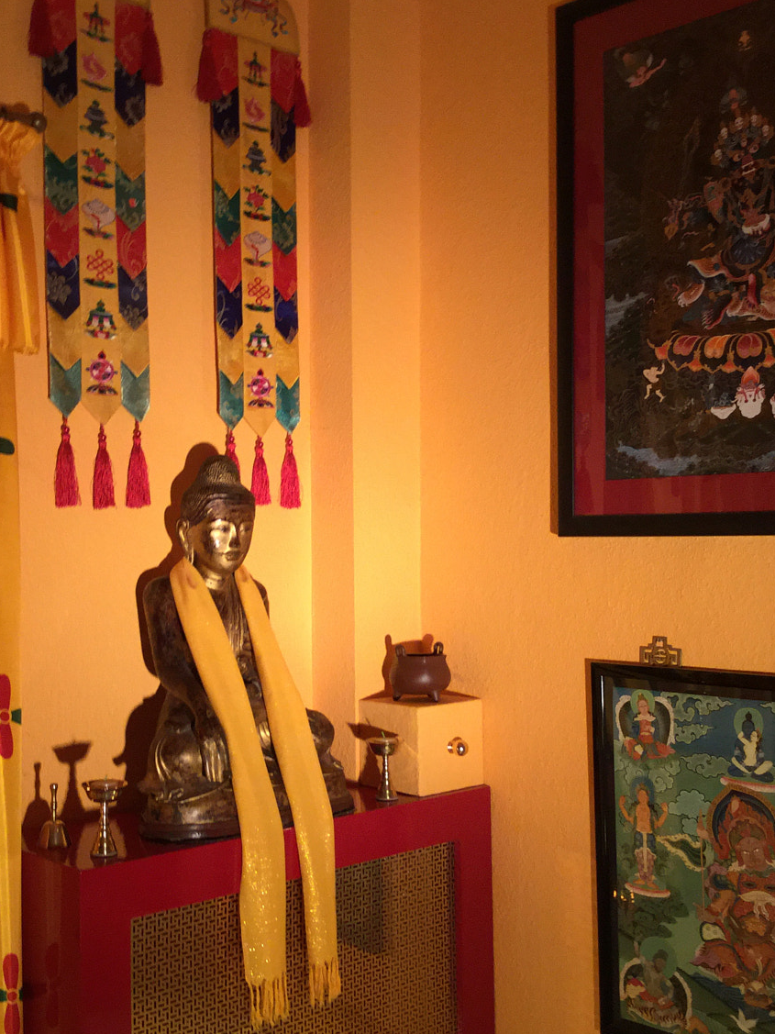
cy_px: 547
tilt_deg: +0.5
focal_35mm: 44
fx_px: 1314
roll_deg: +1.9
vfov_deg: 42.9
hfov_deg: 32.7
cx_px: 303
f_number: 2.4
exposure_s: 1/30
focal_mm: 3.3
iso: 125
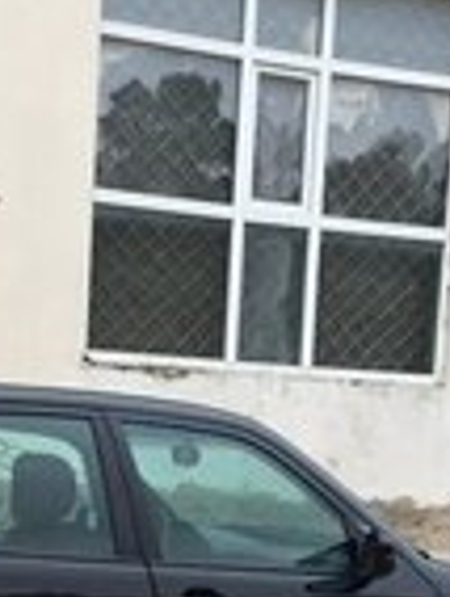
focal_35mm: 101
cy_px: 824
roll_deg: -3.0
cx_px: 50
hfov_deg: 14.5
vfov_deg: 17.9
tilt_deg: -8.7
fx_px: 1745
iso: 125
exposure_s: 1/33
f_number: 2.2
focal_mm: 4.15
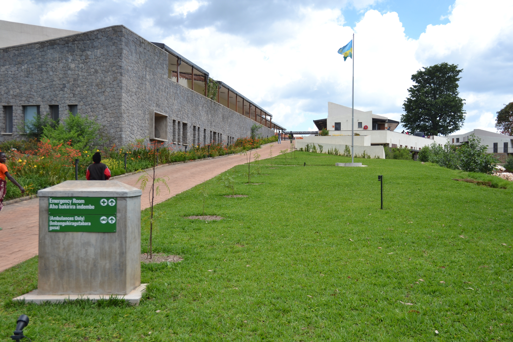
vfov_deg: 36.9
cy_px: 171
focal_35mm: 36
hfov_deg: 53.1
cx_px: 256
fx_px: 513
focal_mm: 24
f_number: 5.6
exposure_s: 1/320
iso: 100
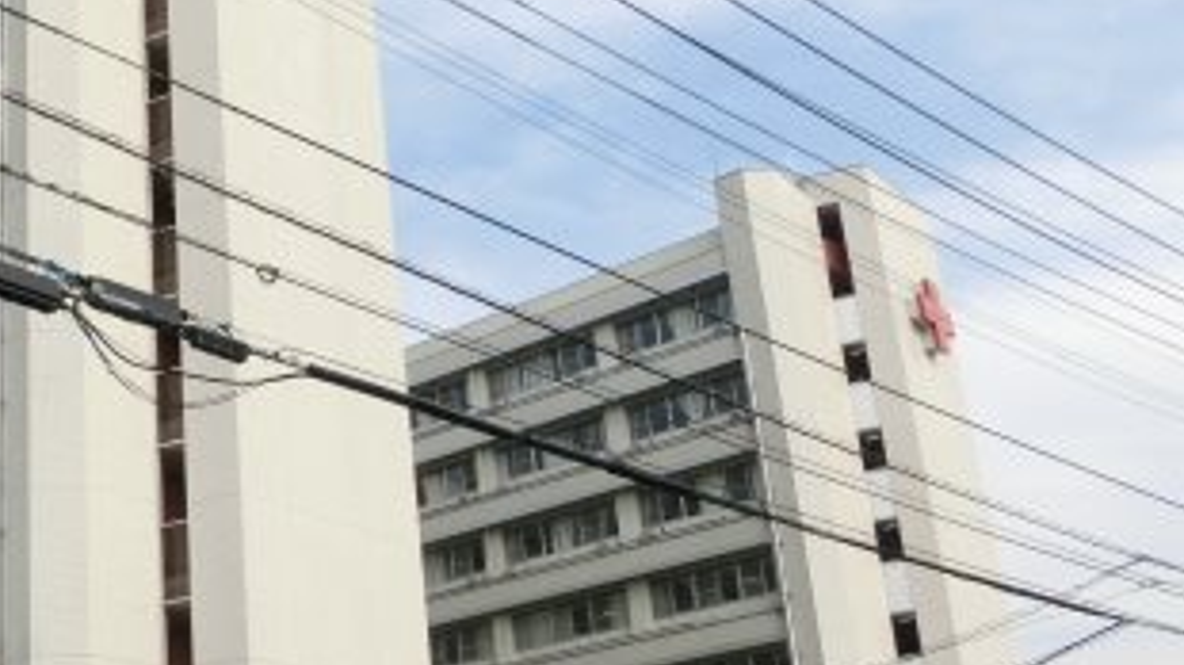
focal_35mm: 54
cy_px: 466
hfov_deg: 36.4
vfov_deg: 22.1
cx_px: 145
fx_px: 1694
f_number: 3
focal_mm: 4.24
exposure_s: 1/800
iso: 80
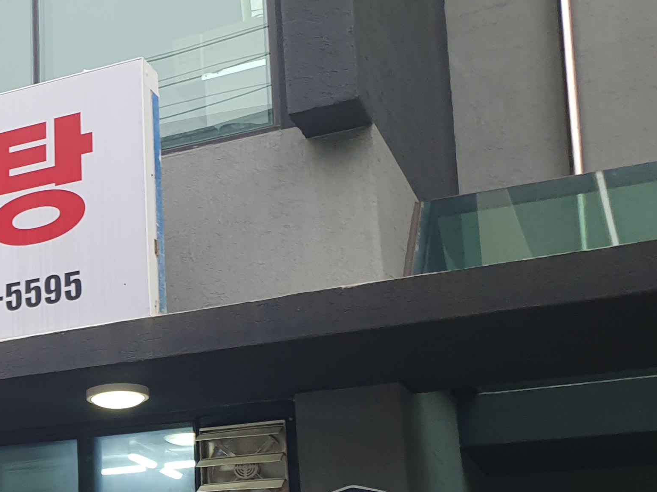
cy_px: 470
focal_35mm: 68
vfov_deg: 21.0
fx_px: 1290
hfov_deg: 25.8
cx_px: -111
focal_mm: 4.32
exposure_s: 1/157
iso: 50
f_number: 1.5
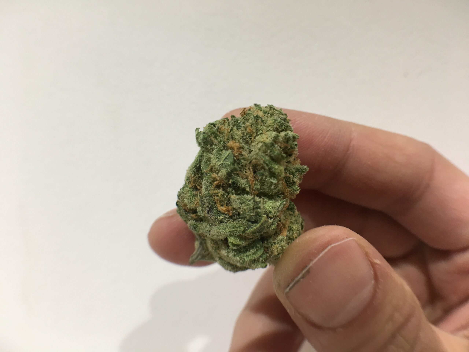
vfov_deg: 48.2
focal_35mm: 29
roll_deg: +0.4
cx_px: 234
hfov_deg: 61.7
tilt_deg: -2.1
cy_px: 176
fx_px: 393
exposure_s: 1/17
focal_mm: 4.15
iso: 50
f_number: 2.2
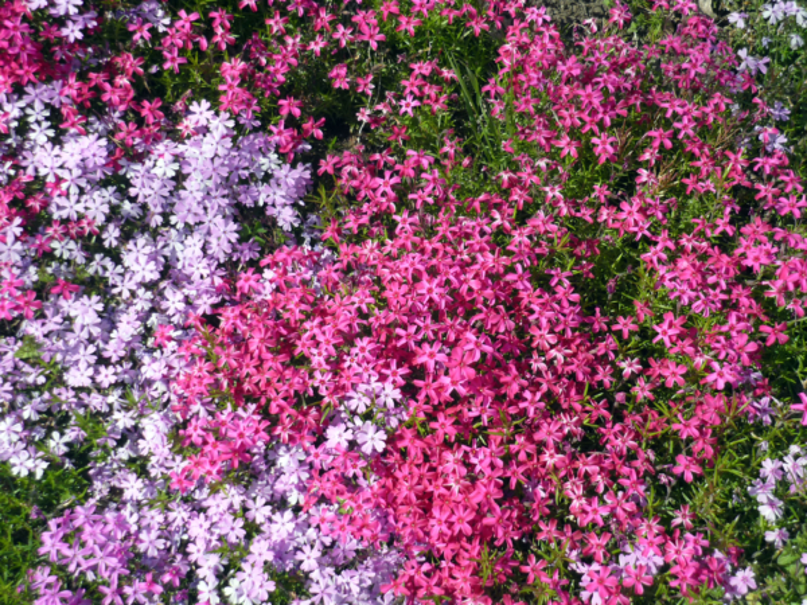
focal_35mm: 47
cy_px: 302
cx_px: 404
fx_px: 1096
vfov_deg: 30.9
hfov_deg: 40.4
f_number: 9
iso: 100
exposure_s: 1/160
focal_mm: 7.8
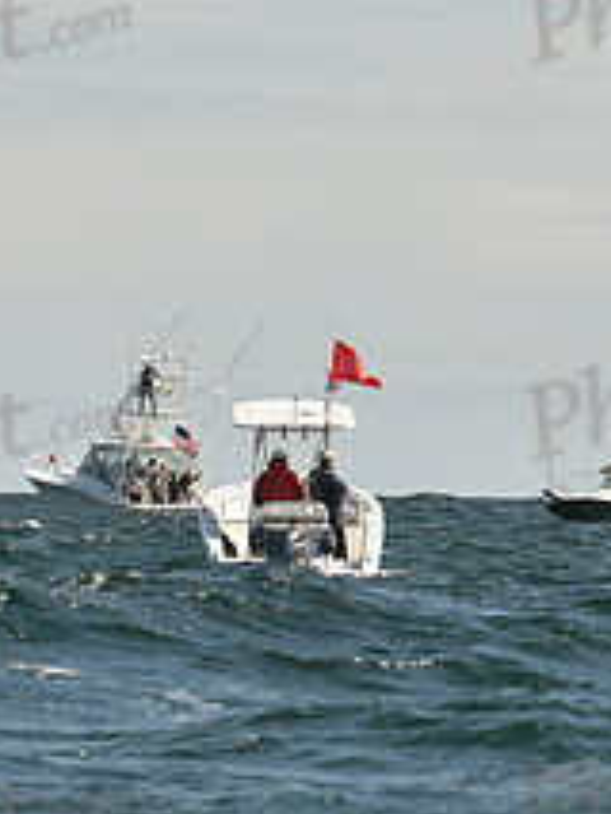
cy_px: 216
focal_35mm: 524
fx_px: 12320
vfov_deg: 3.8
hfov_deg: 2.8
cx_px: 332
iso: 250
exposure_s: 1/1600
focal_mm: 200
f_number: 6.3
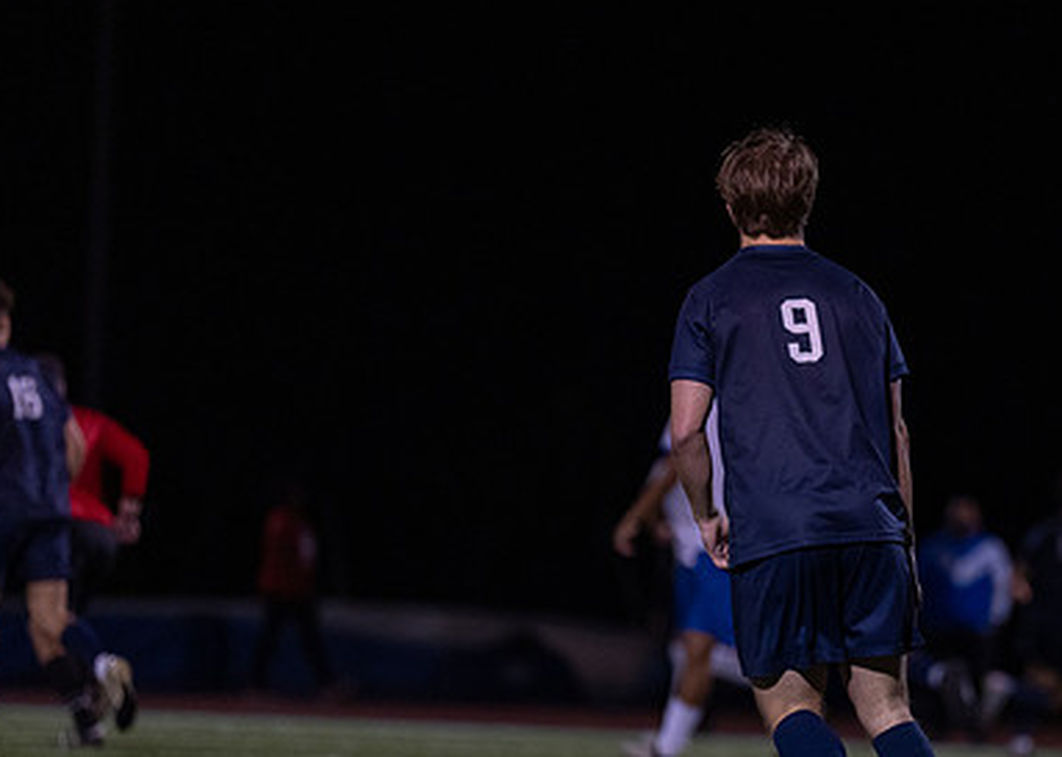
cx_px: 843
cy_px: 549
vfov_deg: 3.9
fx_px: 11212
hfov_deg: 5.4
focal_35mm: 372
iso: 2500
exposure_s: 1/1250
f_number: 2.8
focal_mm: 200
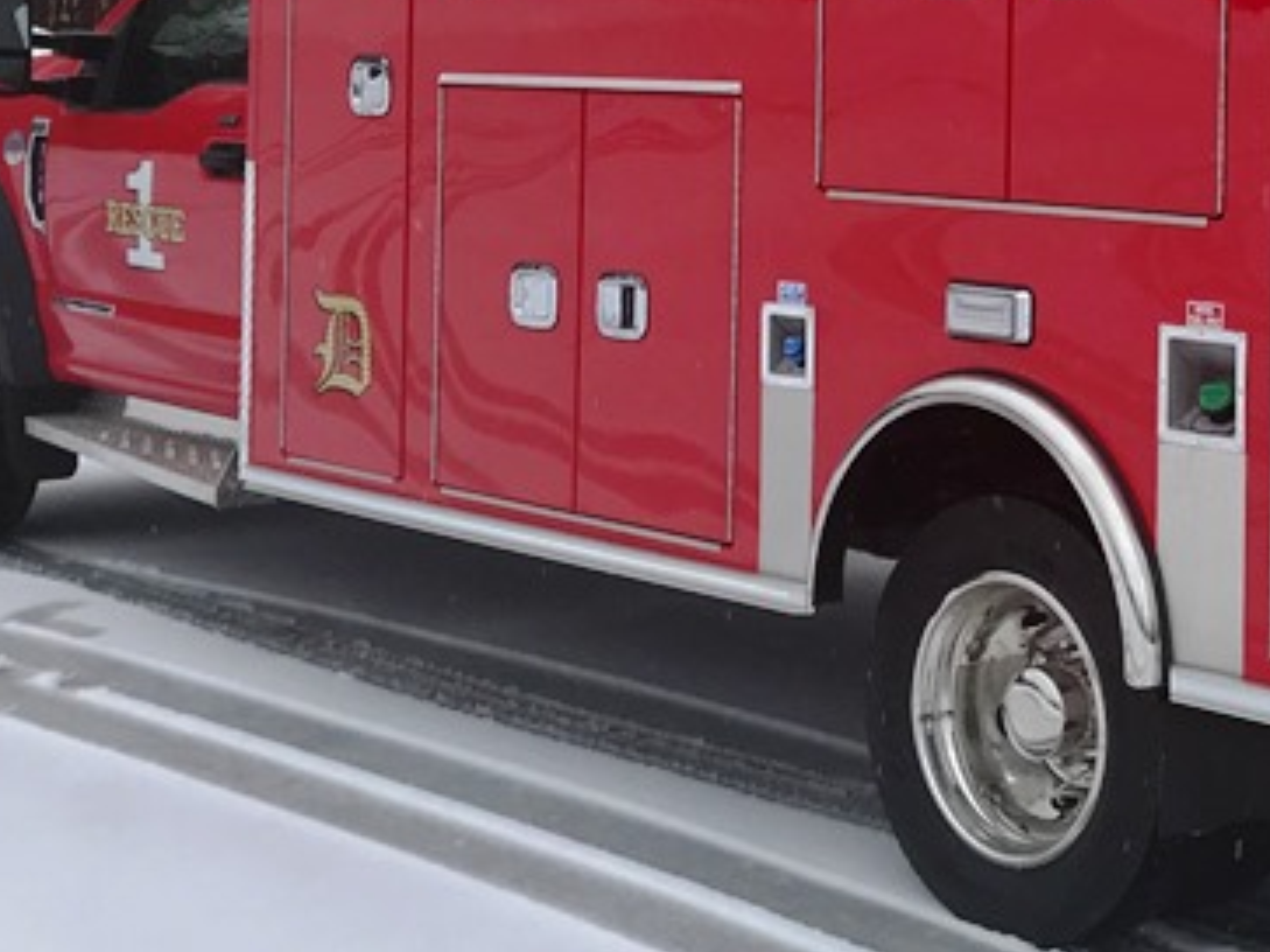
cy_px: 60
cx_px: 1256
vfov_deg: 18.3
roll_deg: -3.5
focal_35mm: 79
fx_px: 2897
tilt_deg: +2.1
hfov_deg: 23.7
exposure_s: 1/694
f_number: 1.8
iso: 20
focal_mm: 3.99
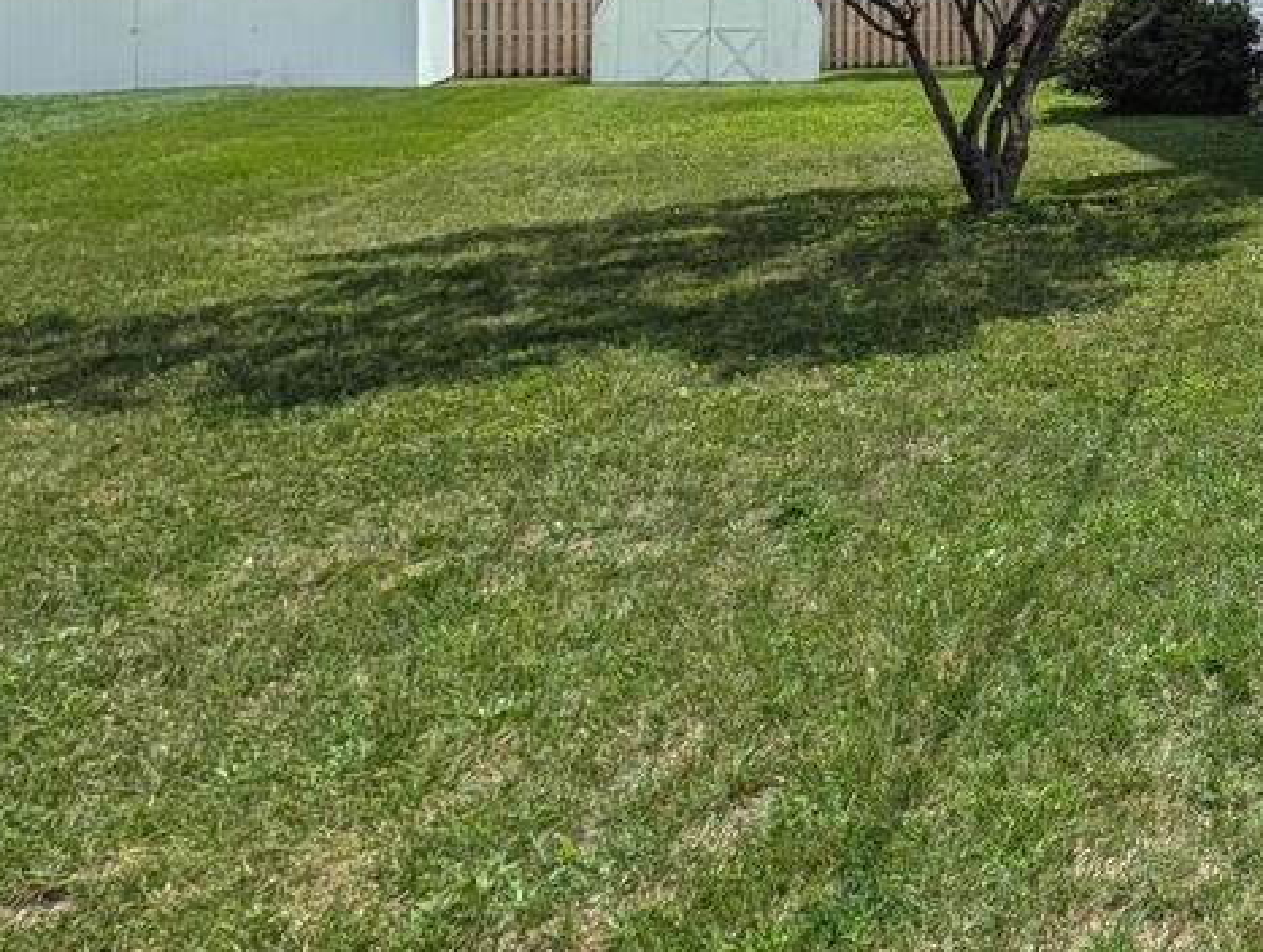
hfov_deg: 28.6
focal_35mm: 37
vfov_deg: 34.5
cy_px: -46
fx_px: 1352
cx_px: 1936
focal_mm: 2.02
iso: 52
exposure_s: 1/5848
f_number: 1.7
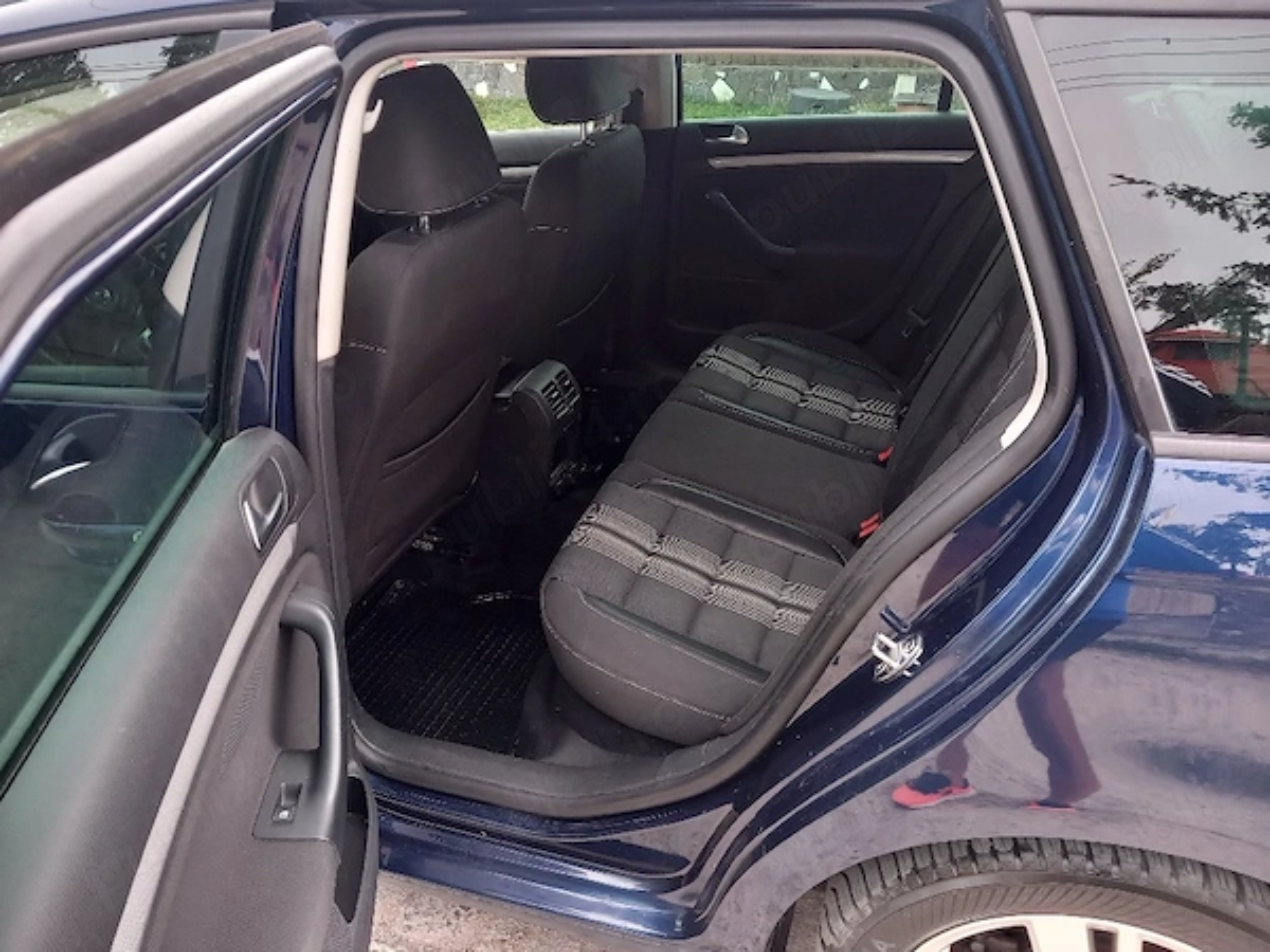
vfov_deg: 51.4
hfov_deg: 65.3
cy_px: 476
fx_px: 991
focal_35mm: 27
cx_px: 635
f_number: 1.8
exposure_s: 1/50
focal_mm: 4
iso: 80
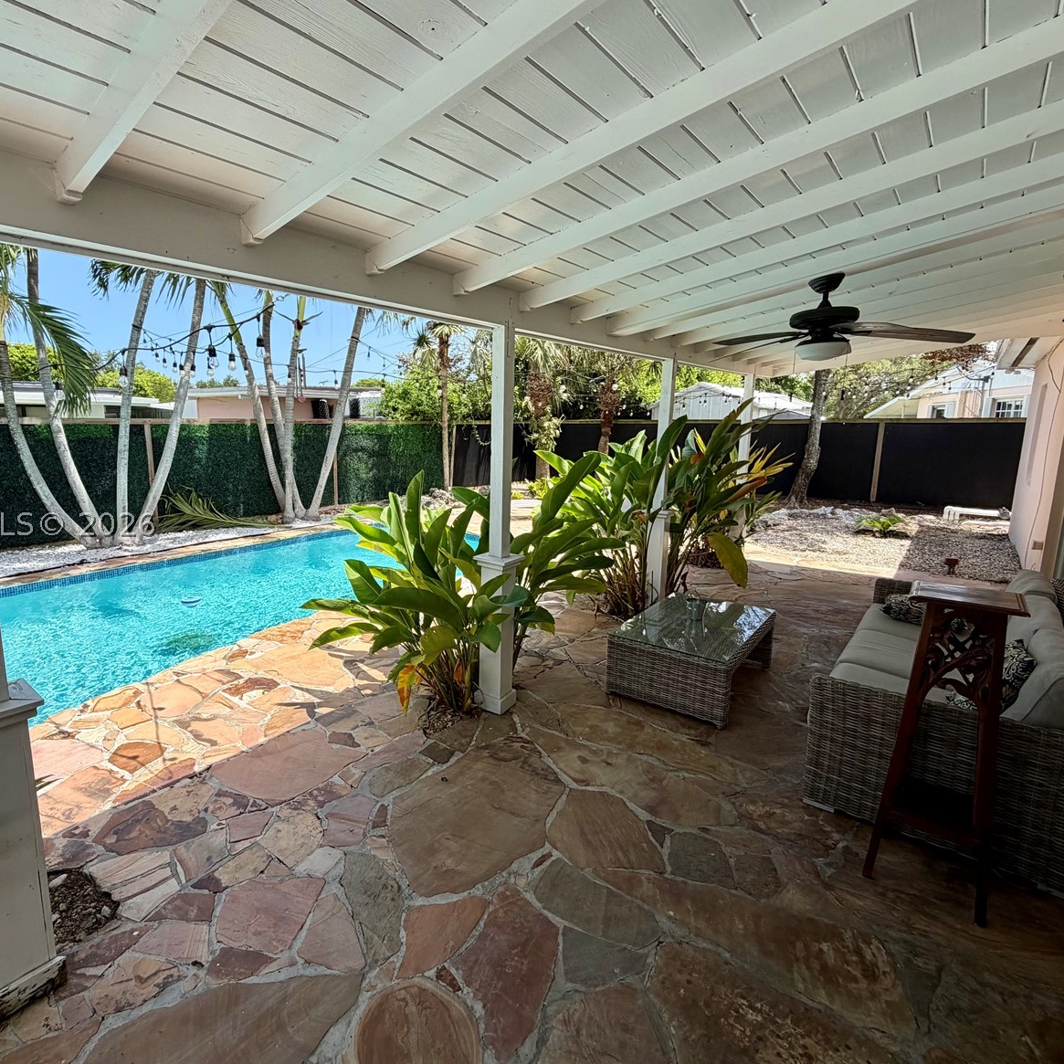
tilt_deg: -8.9
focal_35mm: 17
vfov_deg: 84.0
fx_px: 591
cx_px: 436
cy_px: 524
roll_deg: +0.6
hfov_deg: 83.1
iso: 40
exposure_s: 1/658
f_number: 2.2
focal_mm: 2.22
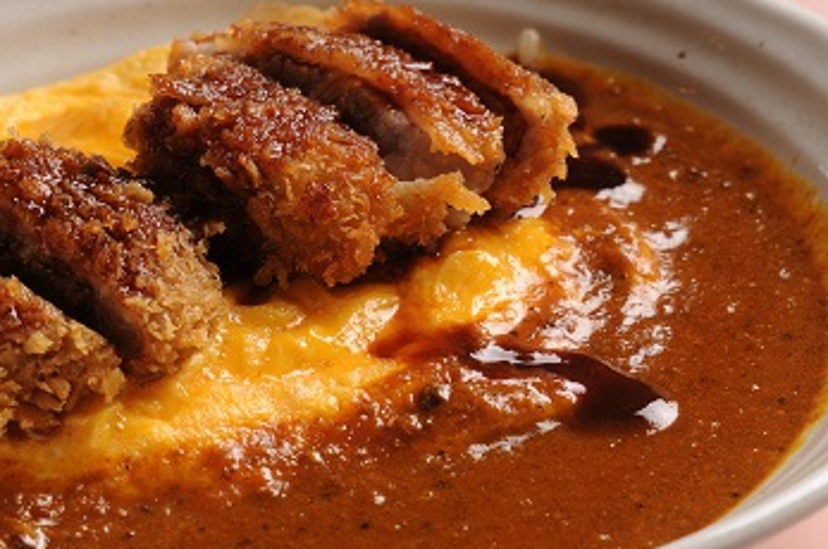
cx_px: 353
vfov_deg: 5.5
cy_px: 241
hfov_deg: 8.2
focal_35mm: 251
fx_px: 5762
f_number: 11
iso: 200
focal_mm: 116
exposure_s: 1/200
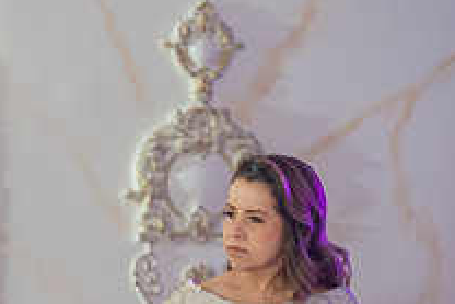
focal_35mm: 233
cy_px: 481
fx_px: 2947
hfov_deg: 8.6
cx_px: -220
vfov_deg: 5.8
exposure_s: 1/100
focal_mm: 70
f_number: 2.8
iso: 400
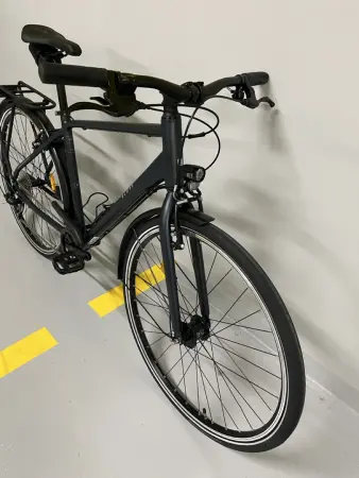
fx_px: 359
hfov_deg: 53.1
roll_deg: -6.3
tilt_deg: -38.0
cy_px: 239
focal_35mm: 26
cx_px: 180
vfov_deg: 67.3
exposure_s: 1/60
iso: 400
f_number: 1.6
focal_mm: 5.1
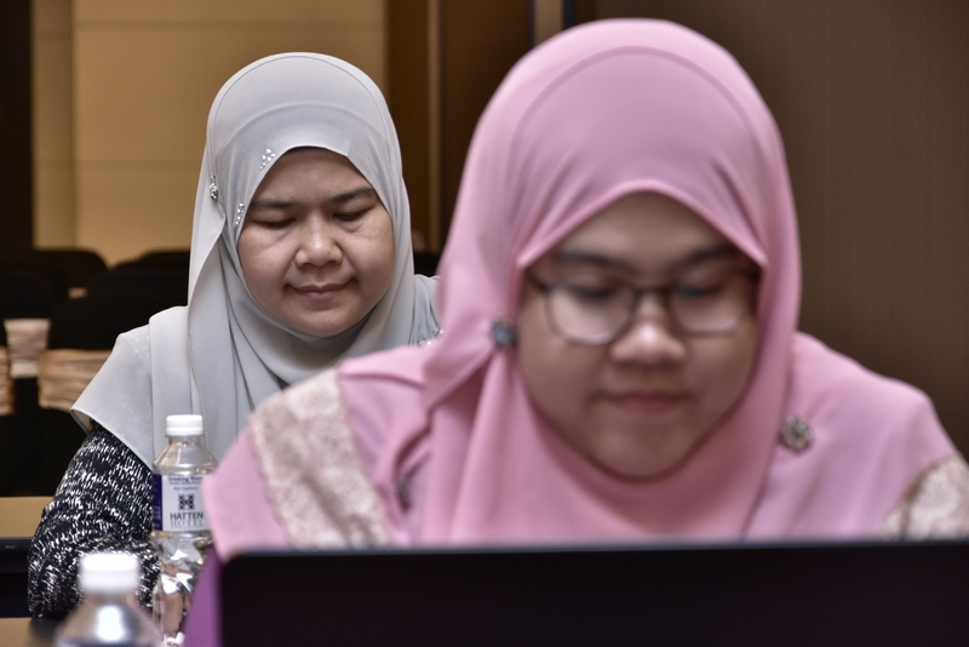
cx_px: 484
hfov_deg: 13.0
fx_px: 4241
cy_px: 324
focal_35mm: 158
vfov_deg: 8.7
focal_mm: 105
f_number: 6.3
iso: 1000
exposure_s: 1/50
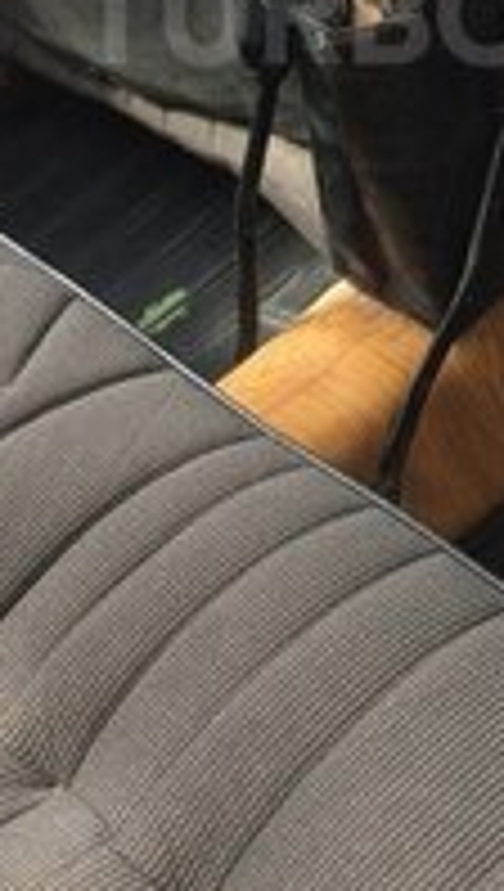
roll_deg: +9.8
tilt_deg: -37.4
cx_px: 423
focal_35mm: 79
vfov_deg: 25.6
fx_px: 1869
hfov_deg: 15.2
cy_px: 14
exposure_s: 1/50
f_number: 2.2
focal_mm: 4.15
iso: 50
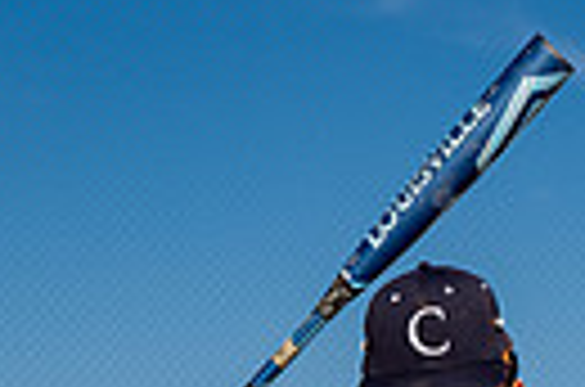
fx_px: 3210
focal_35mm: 198
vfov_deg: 6.6
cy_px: 900
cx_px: 504
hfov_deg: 10.4
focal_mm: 57
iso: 100
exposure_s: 1/1250
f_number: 4
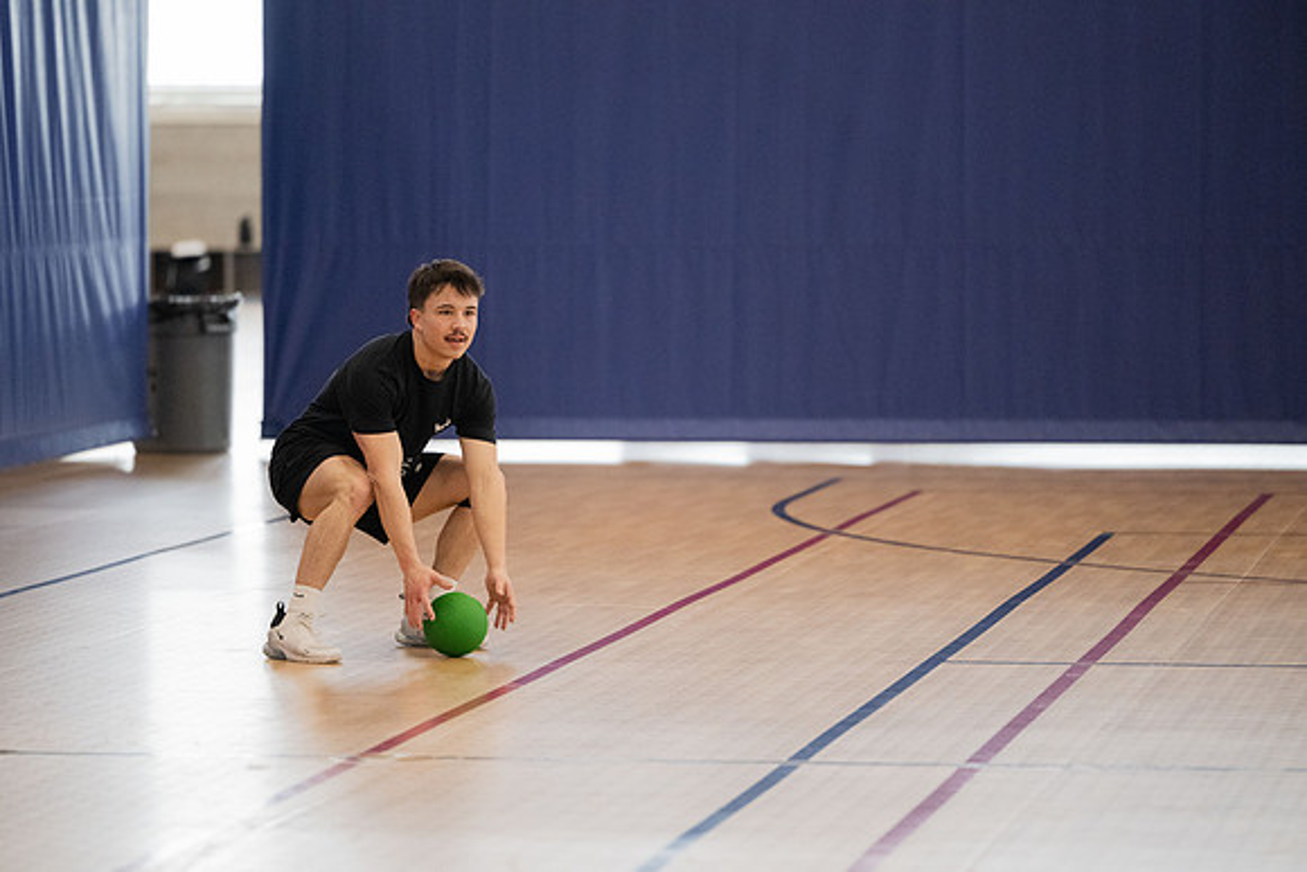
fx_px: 6536
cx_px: 654
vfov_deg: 7.6
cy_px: 436
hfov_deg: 11.4
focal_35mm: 180
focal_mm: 180
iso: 4000
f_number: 2.8
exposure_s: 1/1000
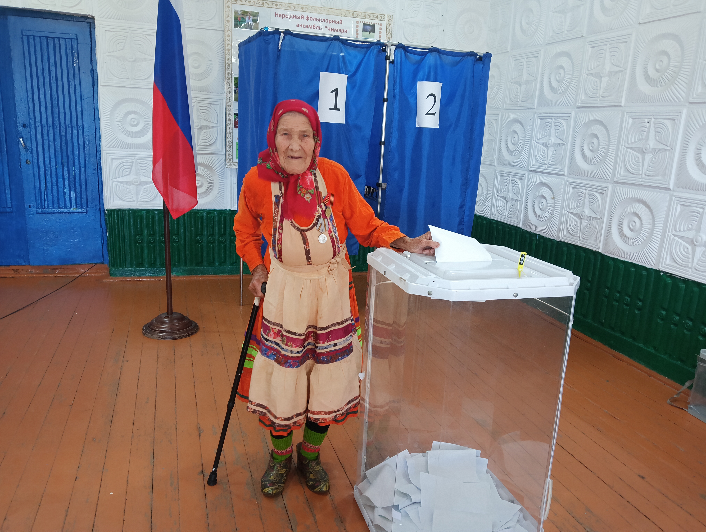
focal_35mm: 27
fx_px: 551
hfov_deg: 65.2
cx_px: 353
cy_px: 266
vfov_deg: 51.5
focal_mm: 4.05
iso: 1250
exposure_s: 1/50
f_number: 1.8
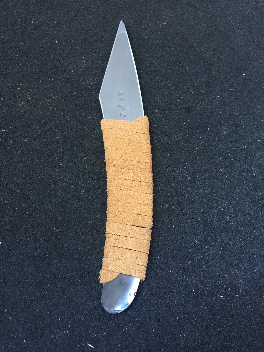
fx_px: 295
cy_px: 176
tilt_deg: -70.5
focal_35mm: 29
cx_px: 132
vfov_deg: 61.7
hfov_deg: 48.2
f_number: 2.2
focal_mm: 4.15
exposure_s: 1/17
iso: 160
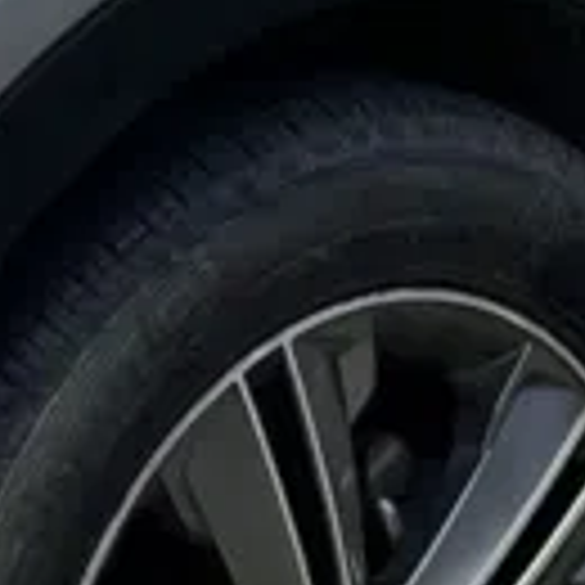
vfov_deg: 6.8
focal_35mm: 242
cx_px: 585
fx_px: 4627
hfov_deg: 7.2
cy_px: -898
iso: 125
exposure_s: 1/90
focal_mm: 5.7
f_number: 1.5
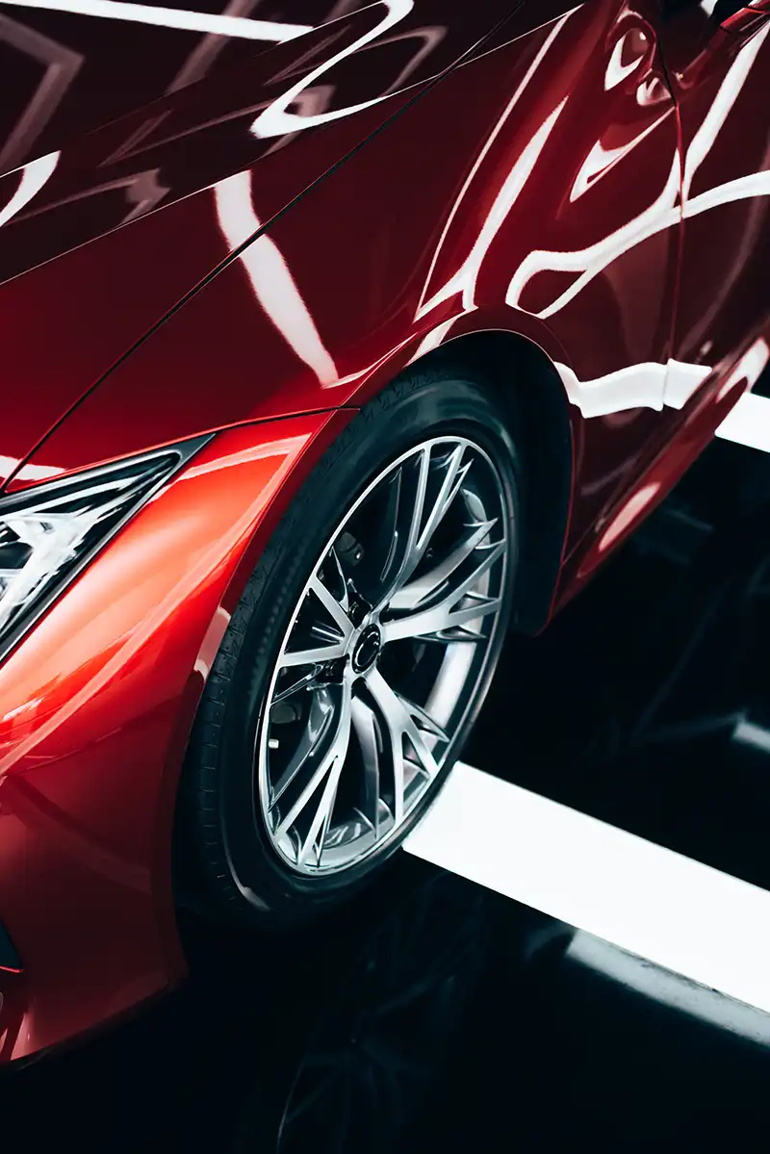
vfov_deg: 39.6
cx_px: 385
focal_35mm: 50
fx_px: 1603
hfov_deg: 27.0
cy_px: 577
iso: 500
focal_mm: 50
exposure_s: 1/200
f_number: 3.2
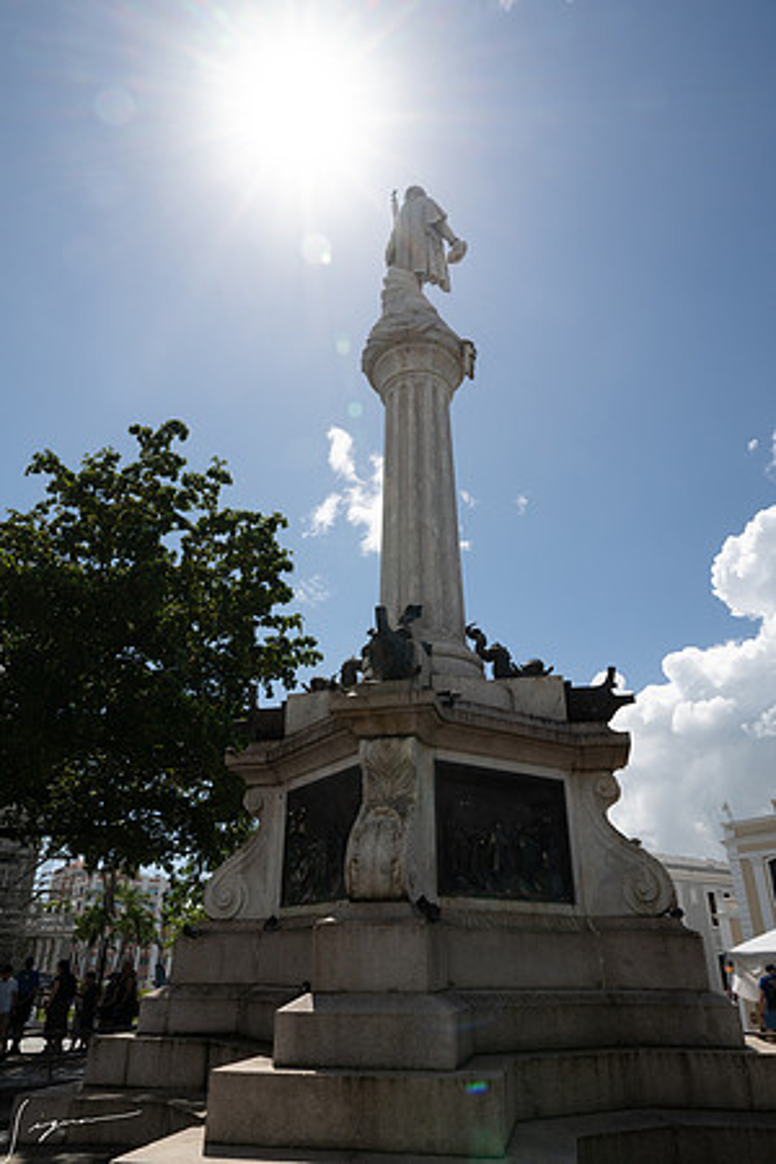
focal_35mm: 24
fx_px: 776
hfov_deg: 53.1
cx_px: 388
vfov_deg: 73.7
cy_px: 582
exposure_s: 1/200
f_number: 16
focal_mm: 24
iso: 450
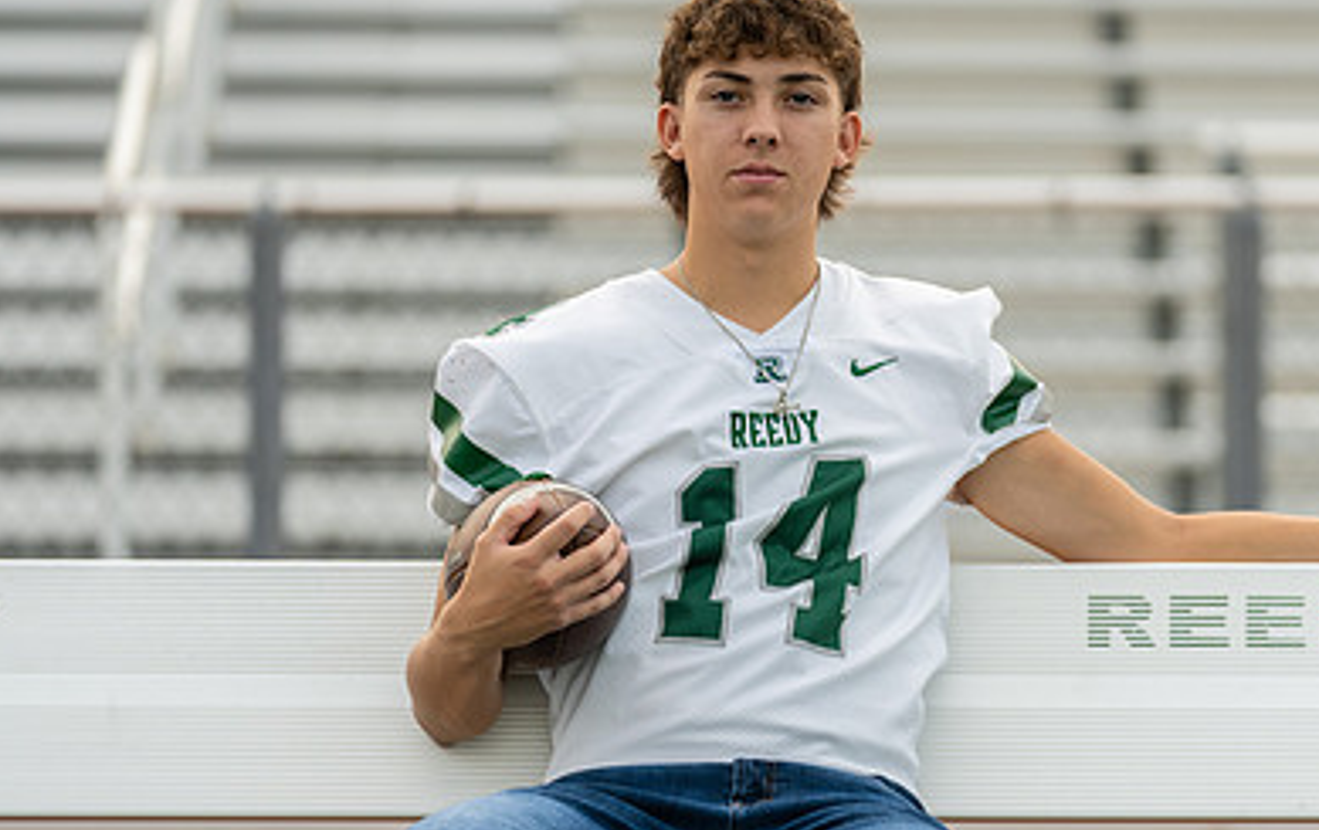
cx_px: 780
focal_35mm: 251
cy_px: 372
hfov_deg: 8.3
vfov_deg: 5.3
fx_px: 9042
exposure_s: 1/400
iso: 125
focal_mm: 161
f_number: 2.8
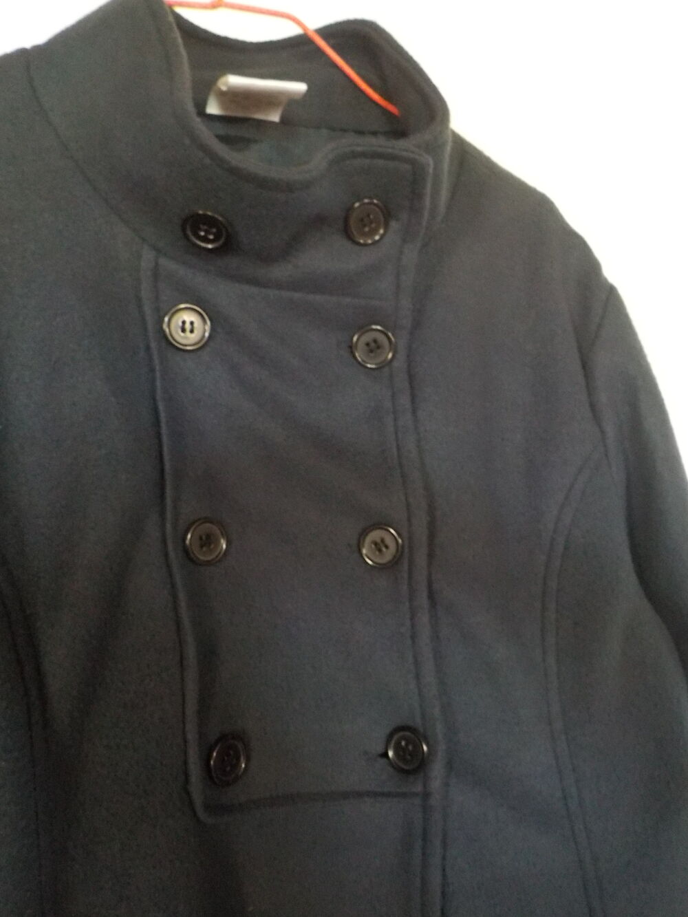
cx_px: 344
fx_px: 795
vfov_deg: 60.0
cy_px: 458
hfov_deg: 46.8
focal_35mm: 30
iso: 800
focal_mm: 4.1
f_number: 3.3
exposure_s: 1/13
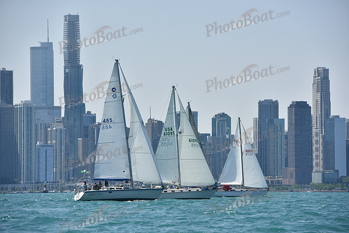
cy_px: 116
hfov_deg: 10.3
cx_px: 174
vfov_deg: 6.9
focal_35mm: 200
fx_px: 1939
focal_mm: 200
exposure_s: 1/1250
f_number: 8
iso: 250
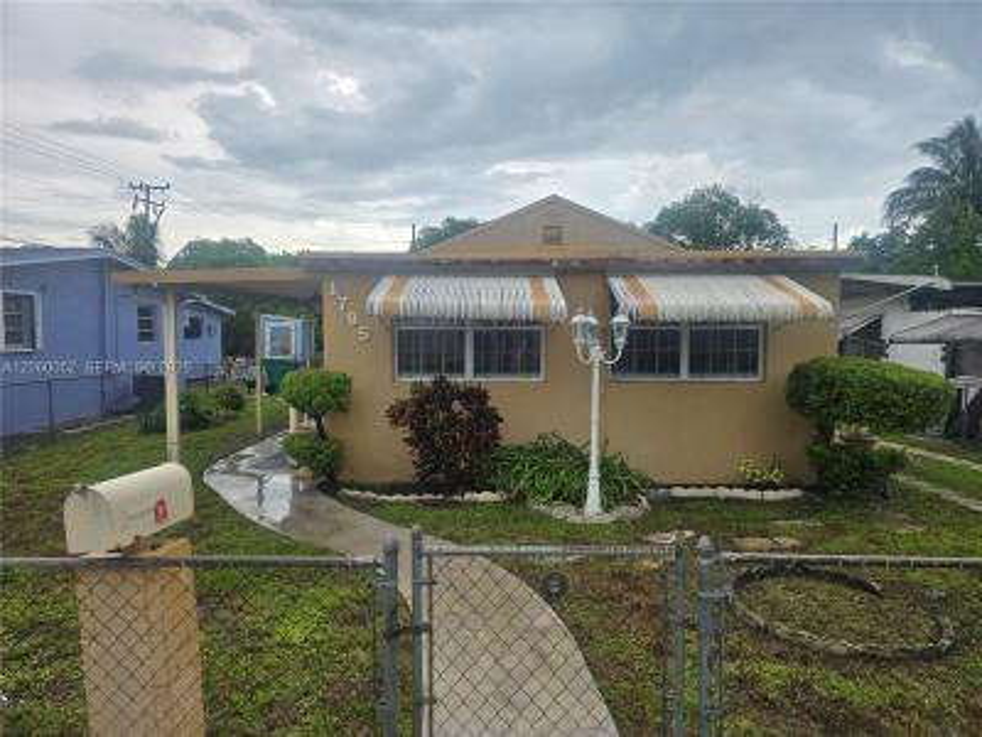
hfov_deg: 73.9
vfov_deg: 58.9
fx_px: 652
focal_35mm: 23
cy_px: 368
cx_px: 491
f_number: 1.7
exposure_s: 1/291
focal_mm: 6.3
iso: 12
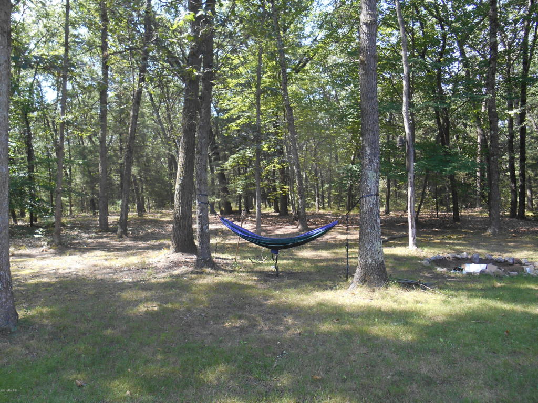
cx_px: 269
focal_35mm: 26
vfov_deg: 53.1
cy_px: 202
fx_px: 404
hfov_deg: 67.3
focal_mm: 4.7
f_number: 3.4
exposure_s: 1/60
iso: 80
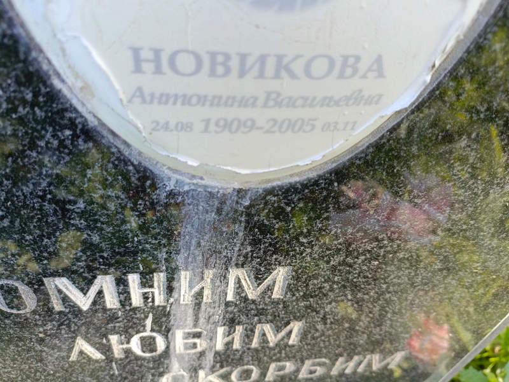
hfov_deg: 69.4
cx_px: 254
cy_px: 191
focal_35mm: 25
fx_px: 368
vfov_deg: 54.9
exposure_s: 1/110
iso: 110
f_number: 1.69
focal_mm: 4.76
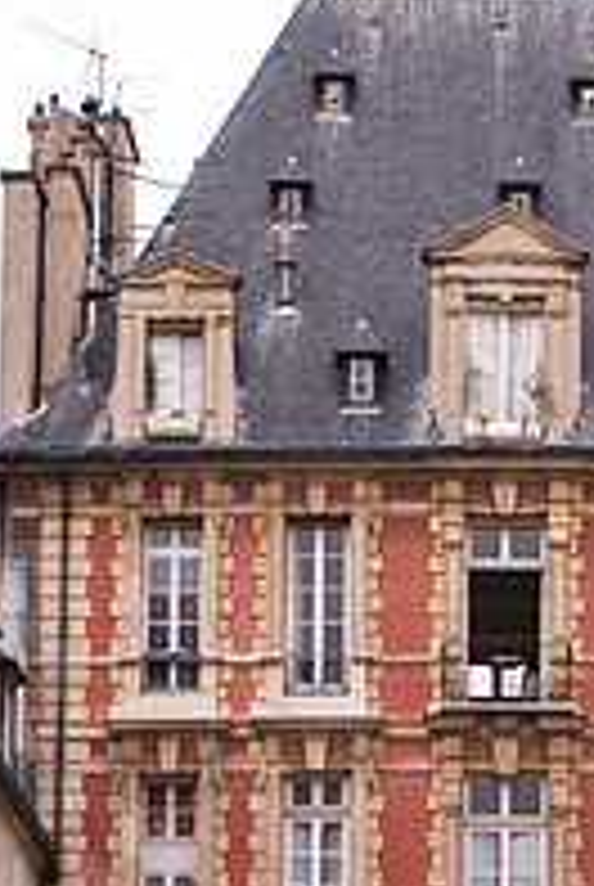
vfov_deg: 14.7
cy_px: 846
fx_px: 3379
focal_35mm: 137
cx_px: 511
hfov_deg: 10.0
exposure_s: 1/60
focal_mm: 40
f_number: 4
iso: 140
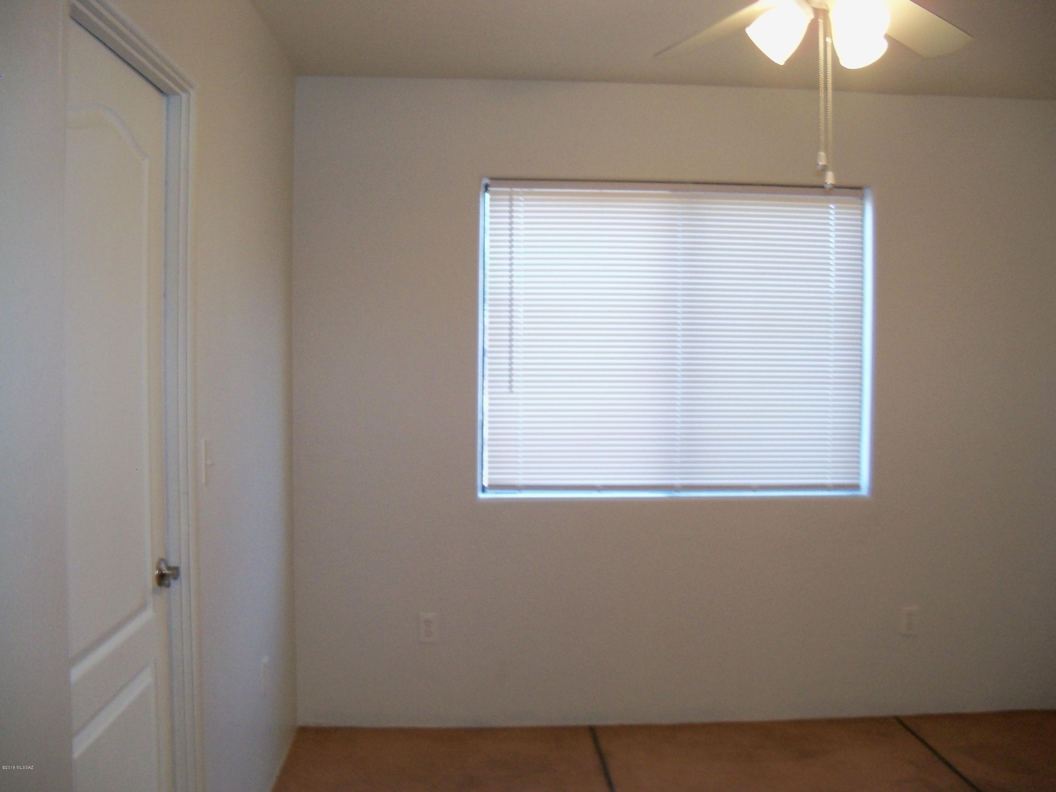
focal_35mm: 35
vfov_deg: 40.7
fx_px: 1068
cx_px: 528
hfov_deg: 52.6
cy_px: 396
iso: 250
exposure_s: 1/30
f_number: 3.5
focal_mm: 6.2
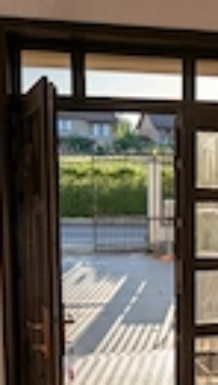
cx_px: 209
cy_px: 223
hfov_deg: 26.6
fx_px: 440
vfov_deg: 47.1
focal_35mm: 43
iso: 43
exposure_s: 1/672
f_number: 2.2
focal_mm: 1.95
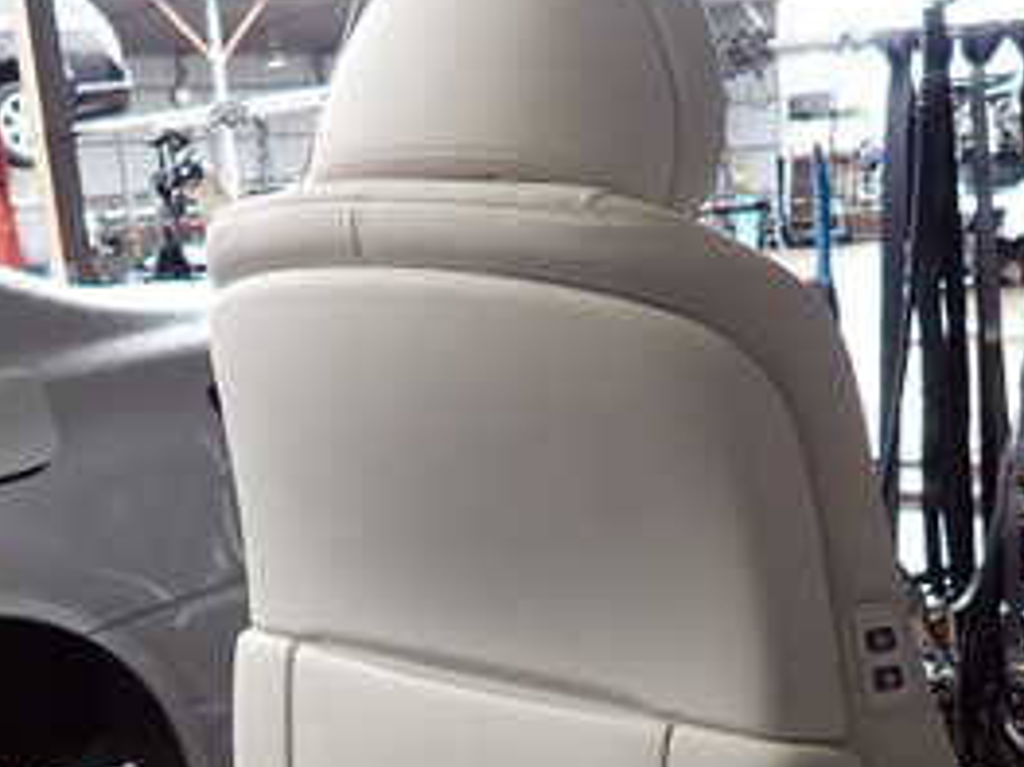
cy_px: 666
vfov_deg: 25.0
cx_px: 565
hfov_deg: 33.8
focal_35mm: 57
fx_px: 1685
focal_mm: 4.5
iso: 100
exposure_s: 1/80
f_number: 2
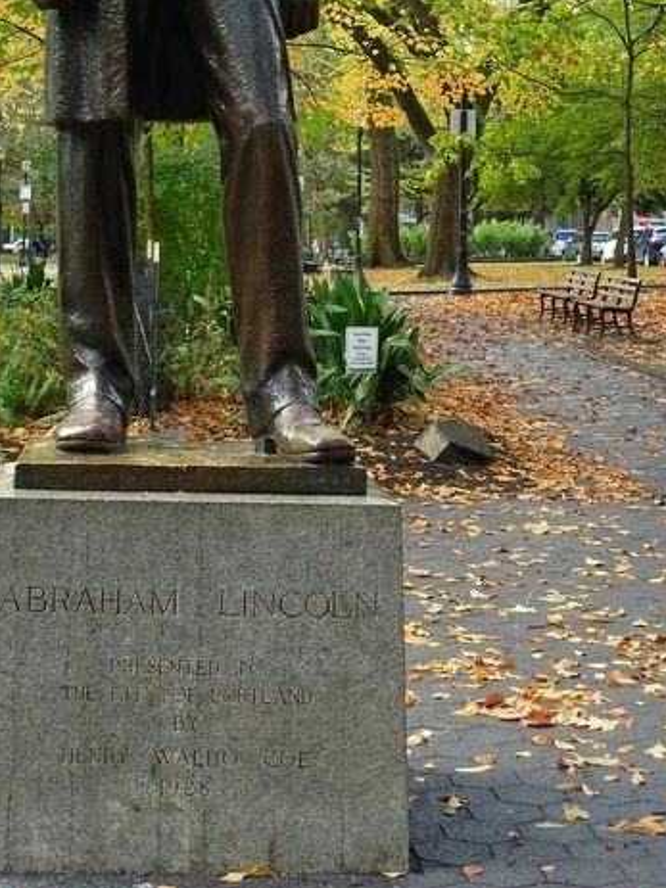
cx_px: 168
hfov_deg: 18.8
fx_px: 2002
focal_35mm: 78
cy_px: 149
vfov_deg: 24.5
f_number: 4
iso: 400
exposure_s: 1/200
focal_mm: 17.27
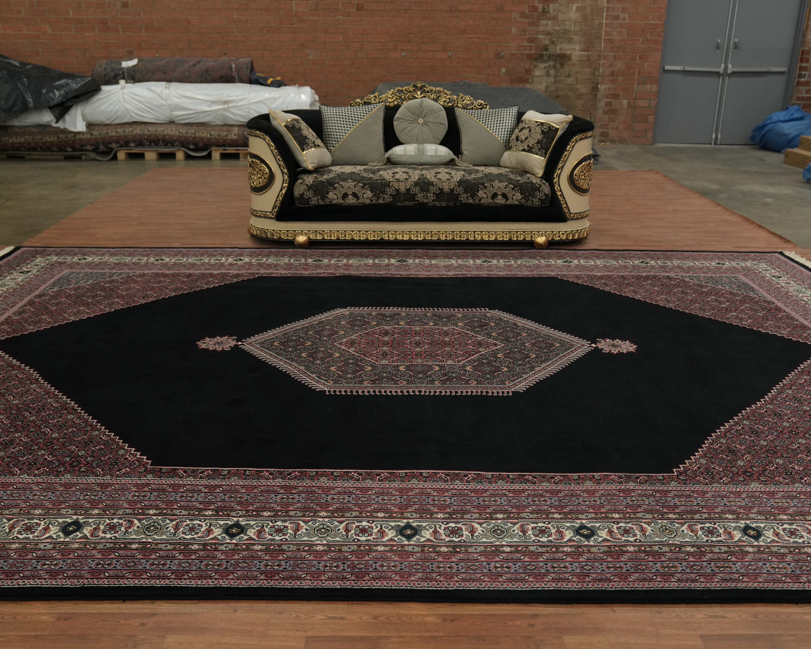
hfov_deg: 54.2
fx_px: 792
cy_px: 327
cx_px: 404
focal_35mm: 33
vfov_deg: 44.5
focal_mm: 29
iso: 1600
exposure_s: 1/125
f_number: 3.2
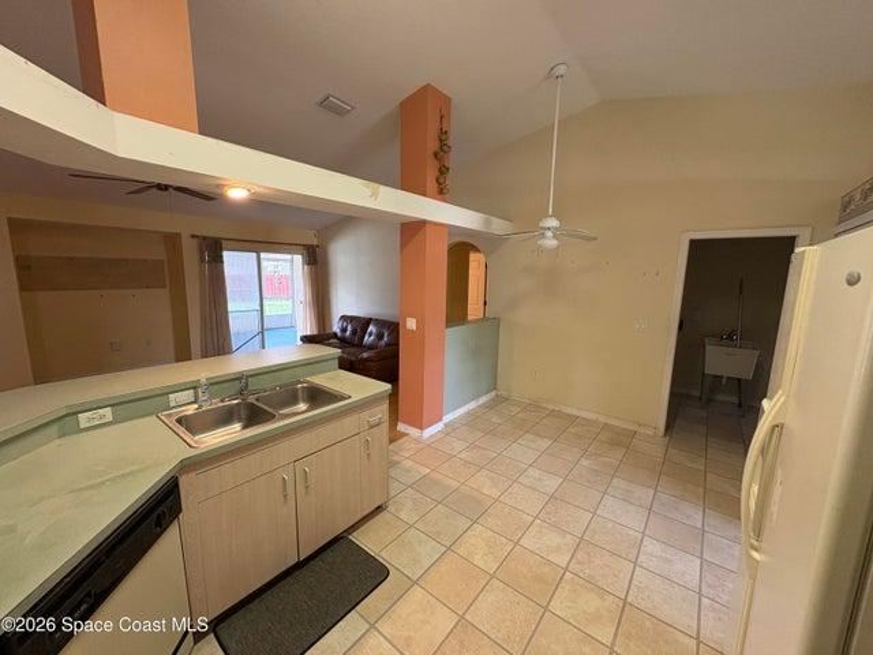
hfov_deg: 102.1
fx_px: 353
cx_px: 436
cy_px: 328
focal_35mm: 14
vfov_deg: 85.7
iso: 200
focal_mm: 2.22
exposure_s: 1/60
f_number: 2.2
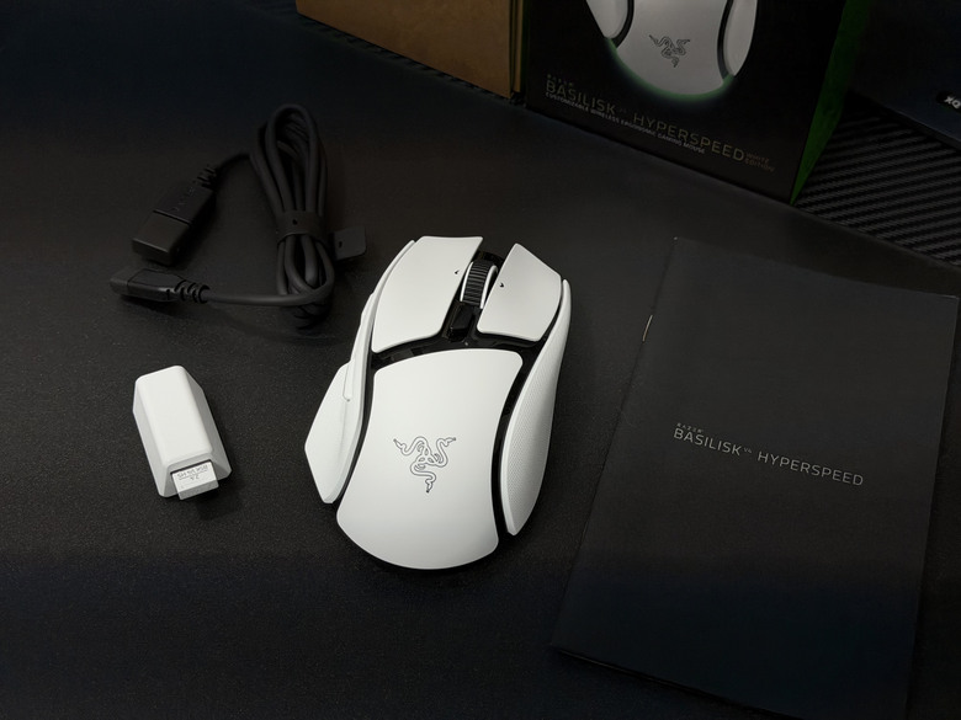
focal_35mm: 48
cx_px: 480
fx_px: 1333
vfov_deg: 30.3
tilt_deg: -53.4
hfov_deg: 39.7
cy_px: 360
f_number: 1.78
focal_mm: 6.76
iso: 80
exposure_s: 1/120
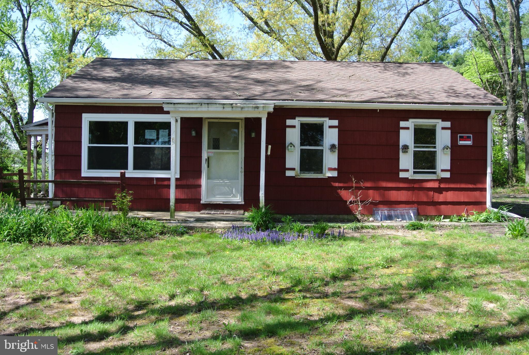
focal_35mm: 36
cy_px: 178
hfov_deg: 53.0
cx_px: 264
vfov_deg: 37.0
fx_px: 530
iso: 100
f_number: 4
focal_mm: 13.6
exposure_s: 1/250
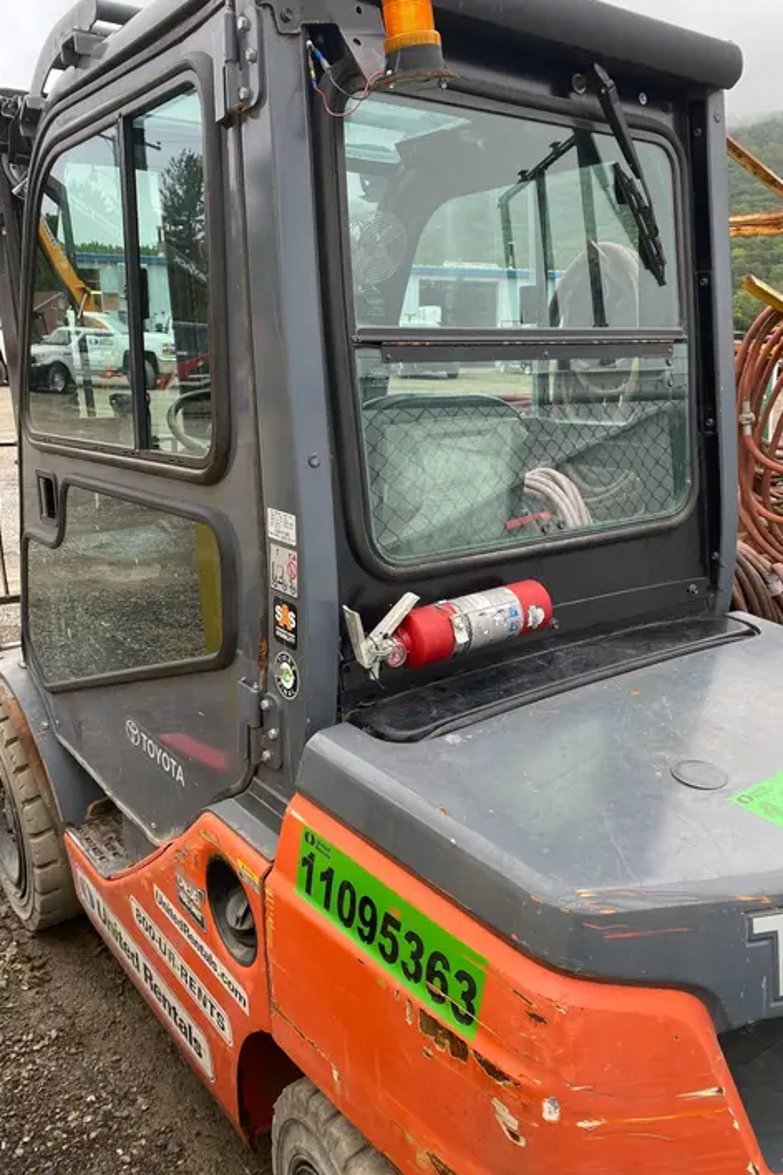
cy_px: 587
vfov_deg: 65.5
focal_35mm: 28
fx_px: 913
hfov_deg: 46.3
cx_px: 448
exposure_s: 1/183
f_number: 1.8
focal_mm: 4.25
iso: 32
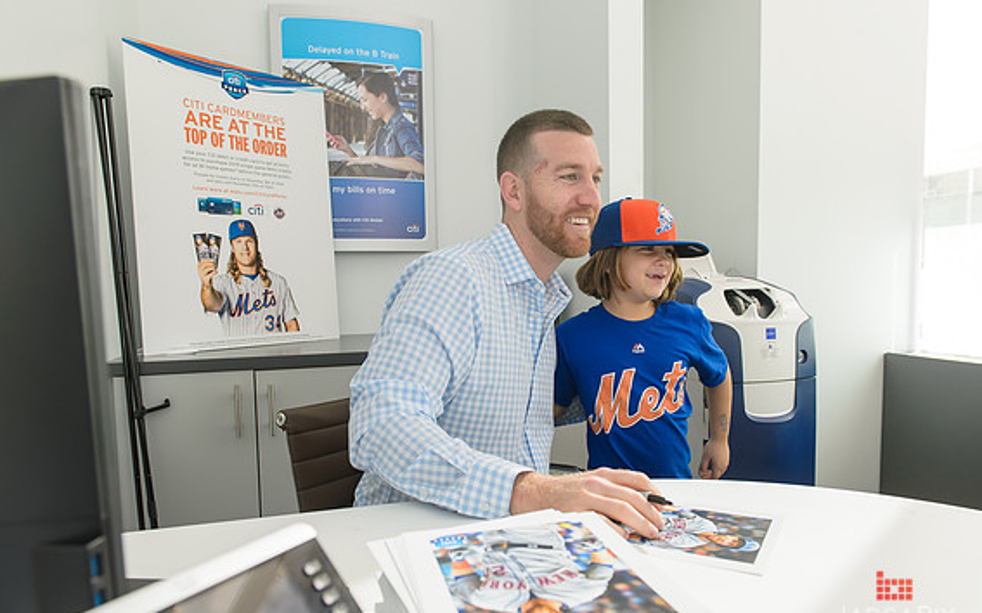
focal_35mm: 25
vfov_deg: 49.2
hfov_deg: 72.6
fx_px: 669
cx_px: 497
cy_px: 327
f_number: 5
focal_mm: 24
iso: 500
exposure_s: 1/160
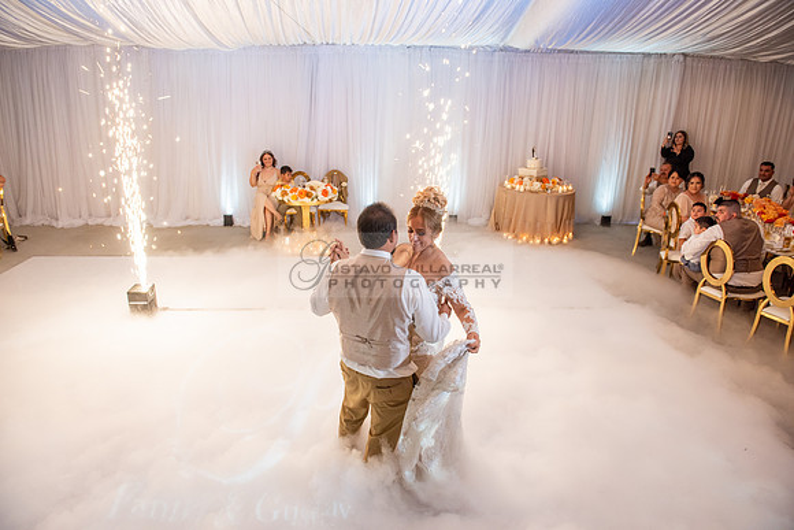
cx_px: 397
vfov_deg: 53.2
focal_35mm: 24
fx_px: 529
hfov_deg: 73.7
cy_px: 265
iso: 1000
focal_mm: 24
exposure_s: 1/125
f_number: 5
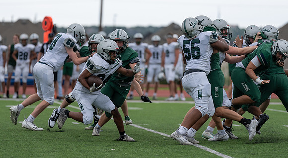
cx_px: 115
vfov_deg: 4.7
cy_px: 65
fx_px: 1922
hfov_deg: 8.6
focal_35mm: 253
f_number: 2.8
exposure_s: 1/1250
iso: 800
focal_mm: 200
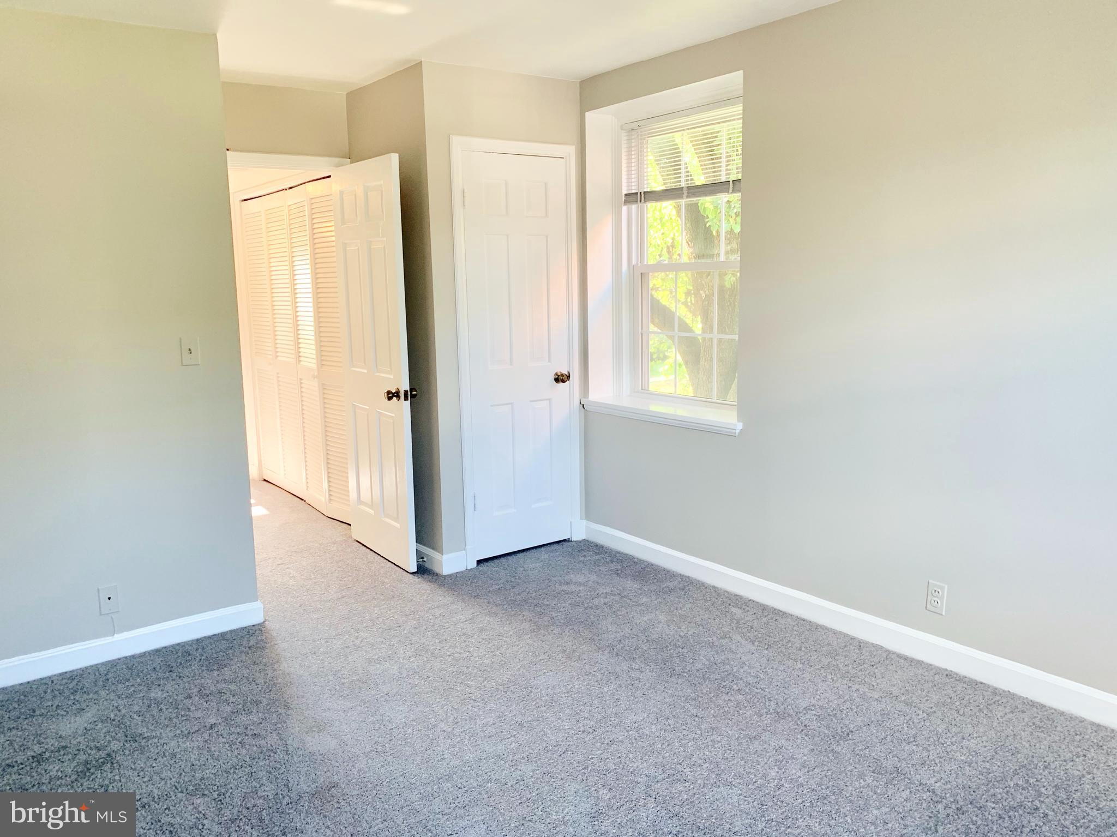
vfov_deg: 53.0
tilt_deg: -9.8
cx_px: 558
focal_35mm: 26
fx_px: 839
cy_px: 418
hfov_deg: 67.3
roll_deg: +2.3
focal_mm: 4.25
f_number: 1.8
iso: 80
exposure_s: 1/60
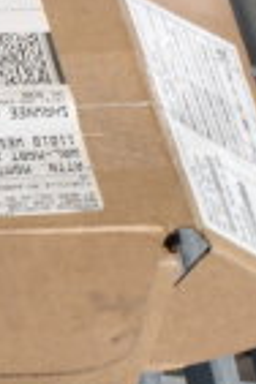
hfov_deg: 6.9
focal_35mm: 175
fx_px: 1867
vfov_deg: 11.7
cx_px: -547
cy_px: 320
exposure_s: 1/30
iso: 400
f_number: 3.5
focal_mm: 18
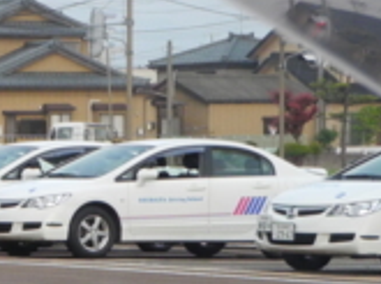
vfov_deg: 6.1
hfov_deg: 7.7
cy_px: 236
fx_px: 2669
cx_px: -436
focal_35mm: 243
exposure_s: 1/250
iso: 315
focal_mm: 10.7
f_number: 3.5
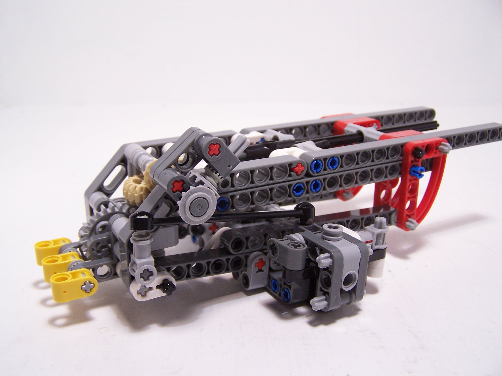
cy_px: 188
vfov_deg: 37.7
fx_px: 551
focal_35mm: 38
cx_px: 251
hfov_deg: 49.0
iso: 140
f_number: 2.8
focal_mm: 6.3
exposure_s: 1/30
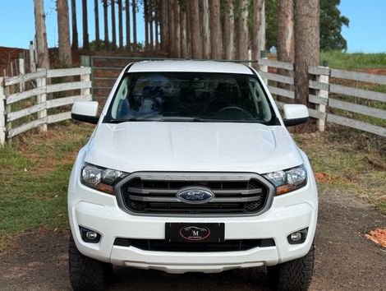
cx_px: 193
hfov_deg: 39.6
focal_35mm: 48
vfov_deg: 30.3
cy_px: 146
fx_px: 536
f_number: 1.78
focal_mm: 6.76
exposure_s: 1/2865
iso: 64
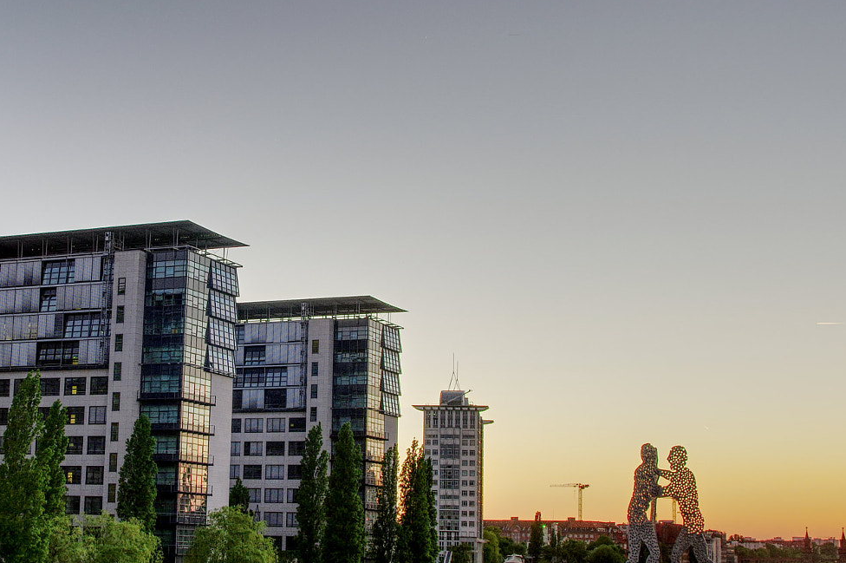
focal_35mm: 59
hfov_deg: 33.6
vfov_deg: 22.9
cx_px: 274
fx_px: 1385
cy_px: 255
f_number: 8
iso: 200
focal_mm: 24
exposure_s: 1/25
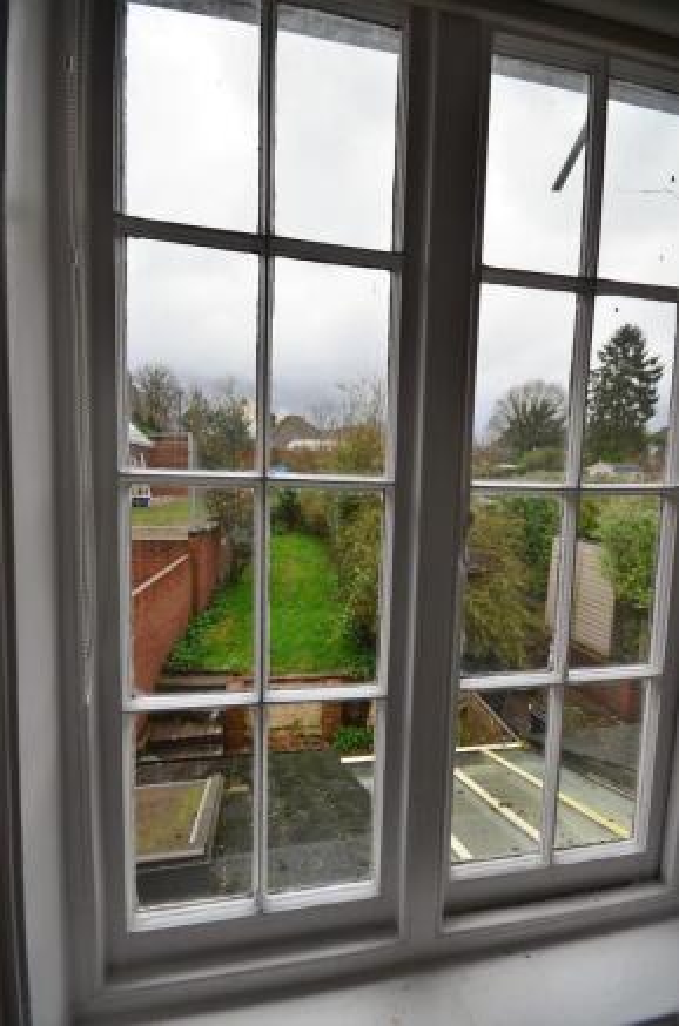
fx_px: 469
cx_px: 340
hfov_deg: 71.8
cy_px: 513
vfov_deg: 95.1
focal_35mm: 16
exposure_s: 1/100
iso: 400
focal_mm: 11
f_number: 9
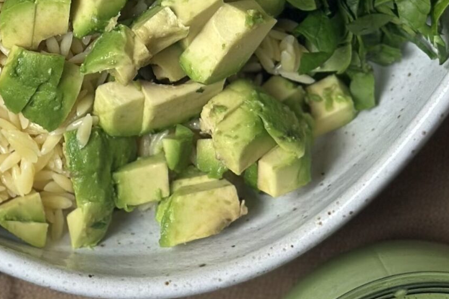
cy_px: -136
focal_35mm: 152
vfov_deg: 8.8
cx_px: 75
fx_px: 1896
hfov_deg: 13.4
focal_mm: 6.86
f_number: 1.78
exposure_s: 1/50
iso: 64
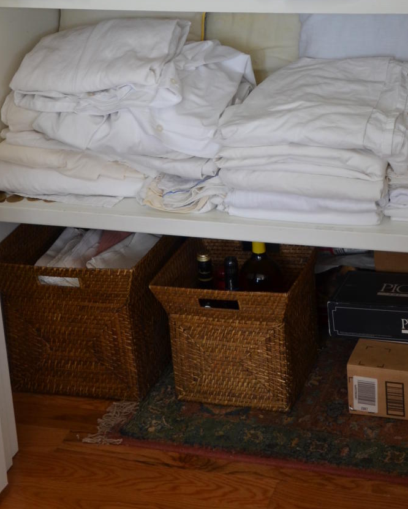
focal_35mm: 81
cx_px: 262
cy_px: -42
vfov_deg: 22.3
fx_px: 1222
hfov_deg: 18.9
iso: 400
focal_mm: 24
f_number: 4
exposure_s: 1/60
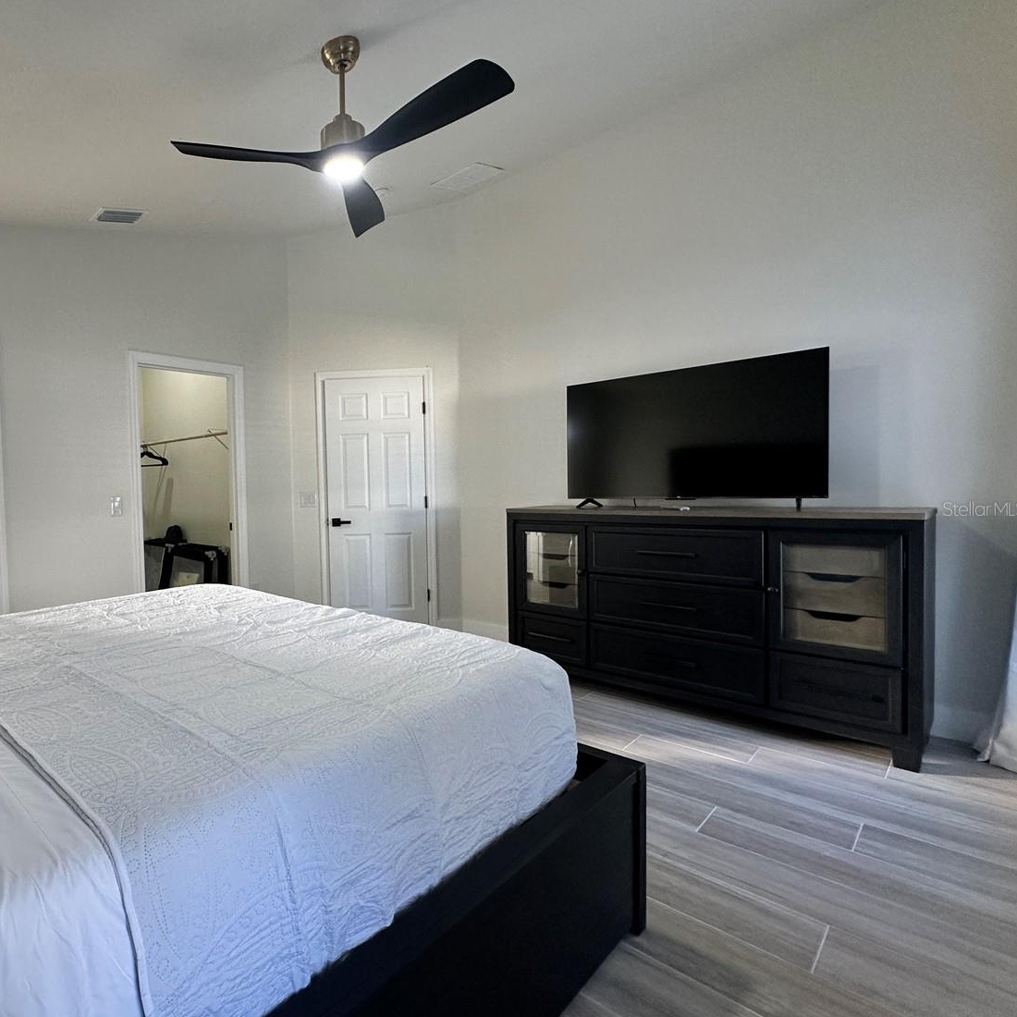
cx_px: 290
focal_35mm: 18
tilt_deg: -1.9
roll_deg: +1.7
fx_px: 598
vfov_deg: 80.7
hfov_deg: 76.4
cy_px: 508
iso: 200
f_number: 2.2
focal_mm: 2.22
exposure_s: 1/120
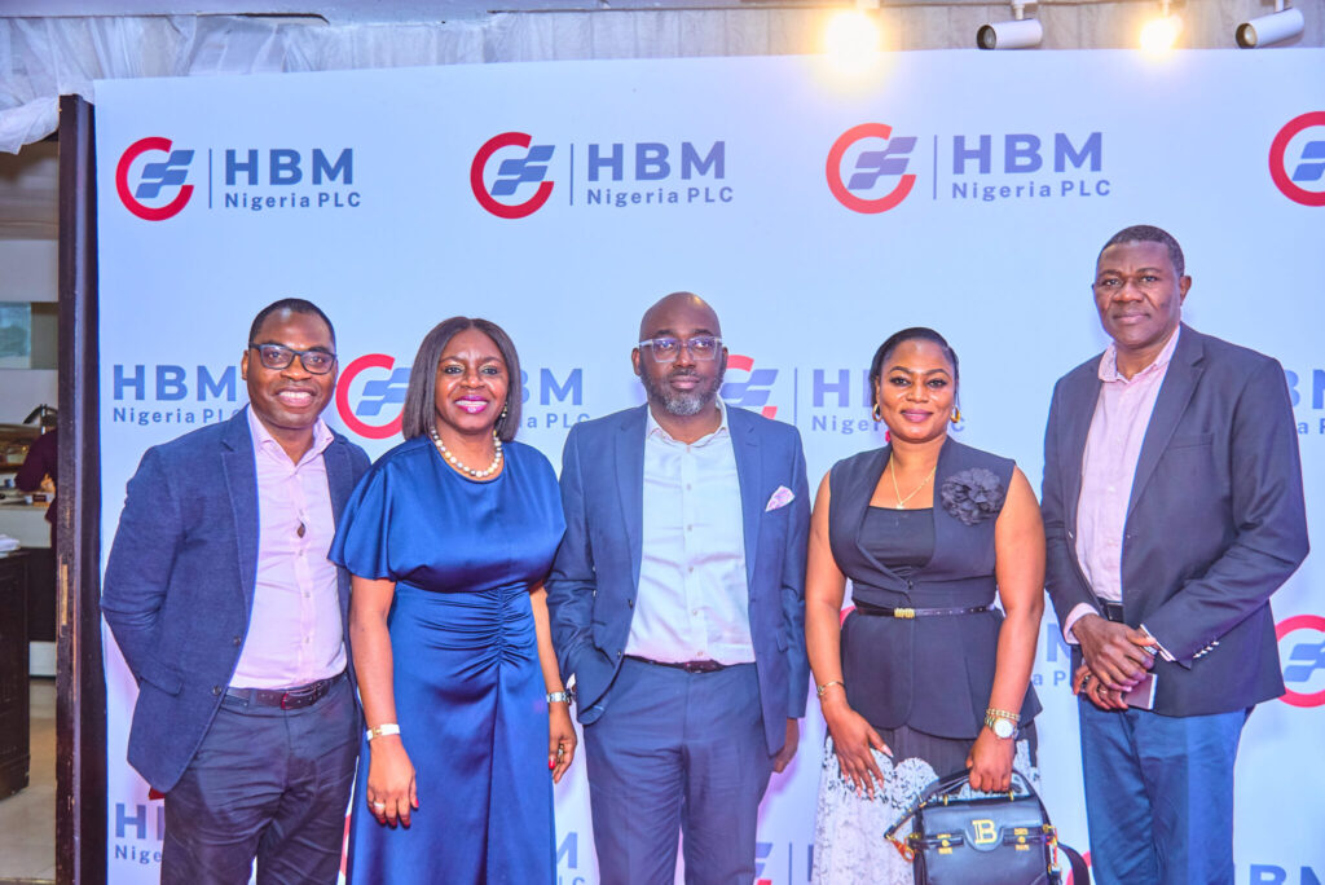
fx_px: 1399
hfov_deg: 50.7
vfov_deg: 35.1
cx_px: 662
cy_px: 442
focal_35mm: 38
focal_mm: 38
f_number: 4
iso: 1100
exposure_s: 1/200
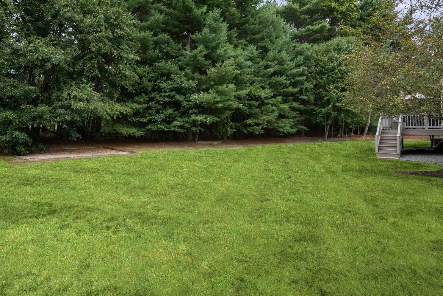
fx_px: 271
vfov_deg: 56.6
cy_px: 112
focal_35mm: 22
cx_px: 189
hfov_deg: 78.1
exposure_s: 1/100
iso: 400
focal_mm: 16
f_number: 9
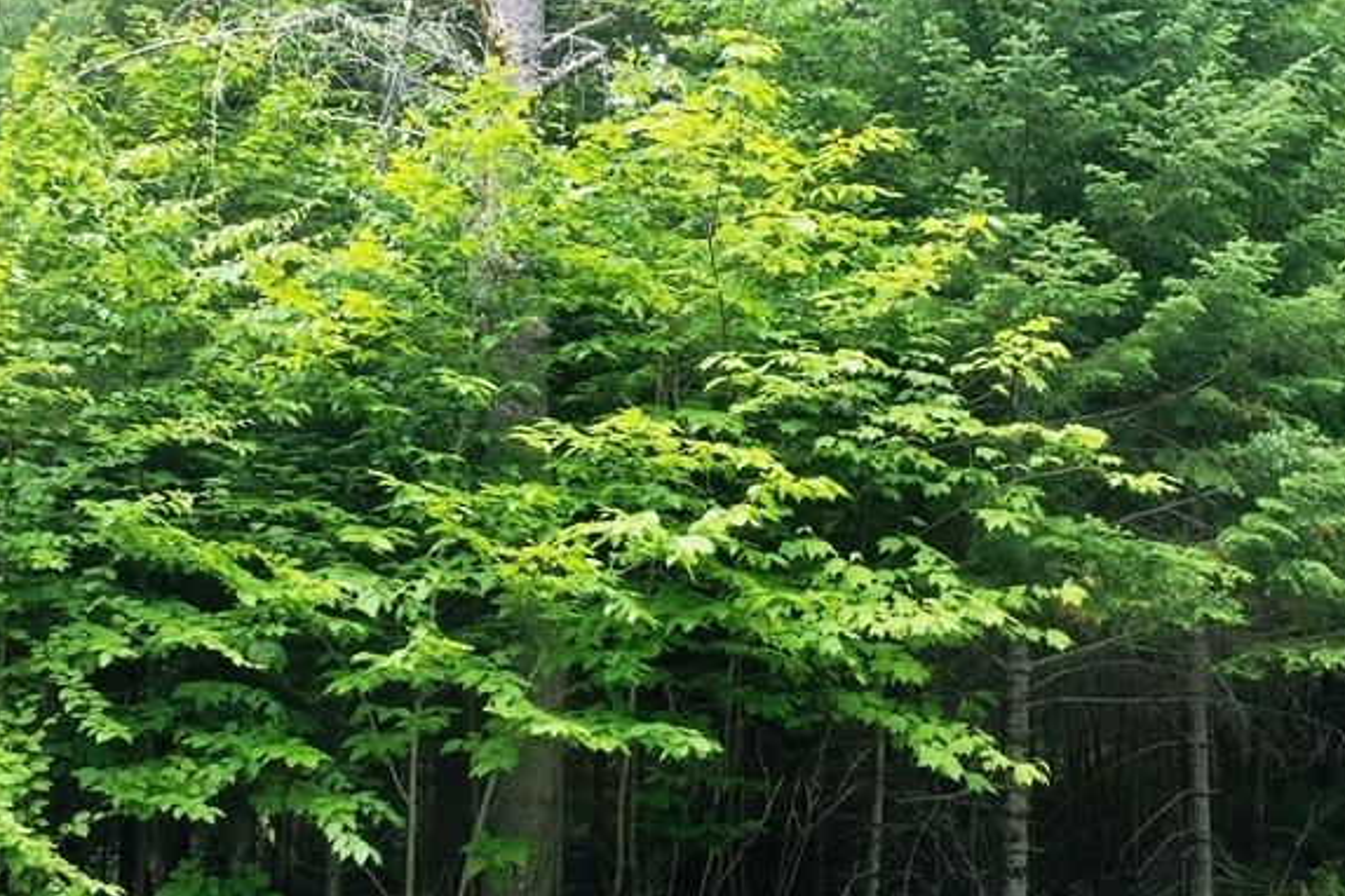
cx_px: 969
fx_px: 1868
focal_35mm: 50
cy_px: 517
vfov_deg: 27.0
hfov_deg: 38.8
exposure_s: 1/400
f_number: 5.6
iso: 400
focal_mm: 10.26
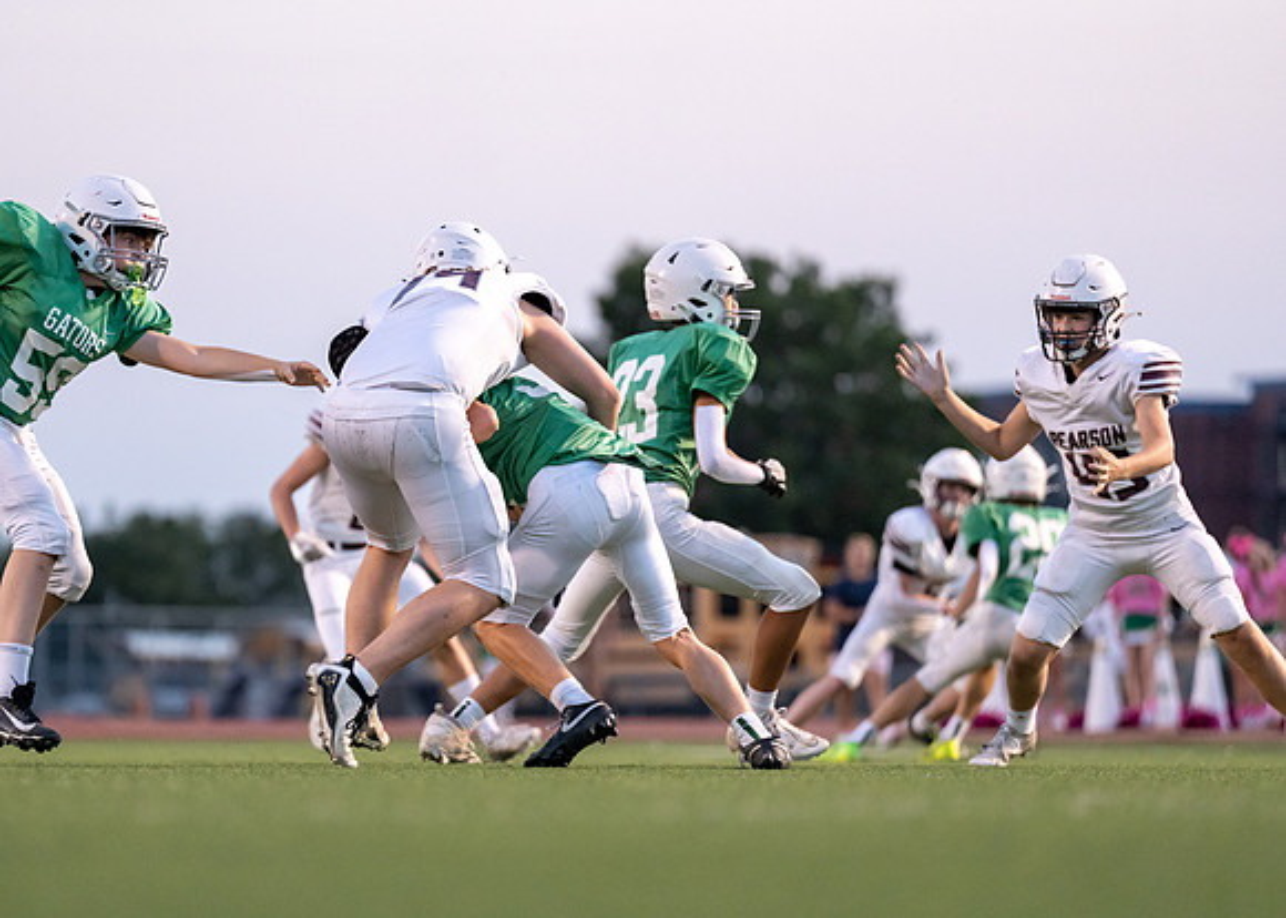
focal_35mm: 258
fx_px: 9409
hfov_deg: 7.8
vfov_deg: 5.6
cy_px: 541
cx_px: 465
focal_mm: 200
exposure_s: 1/1000
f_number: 2.8
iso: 2500
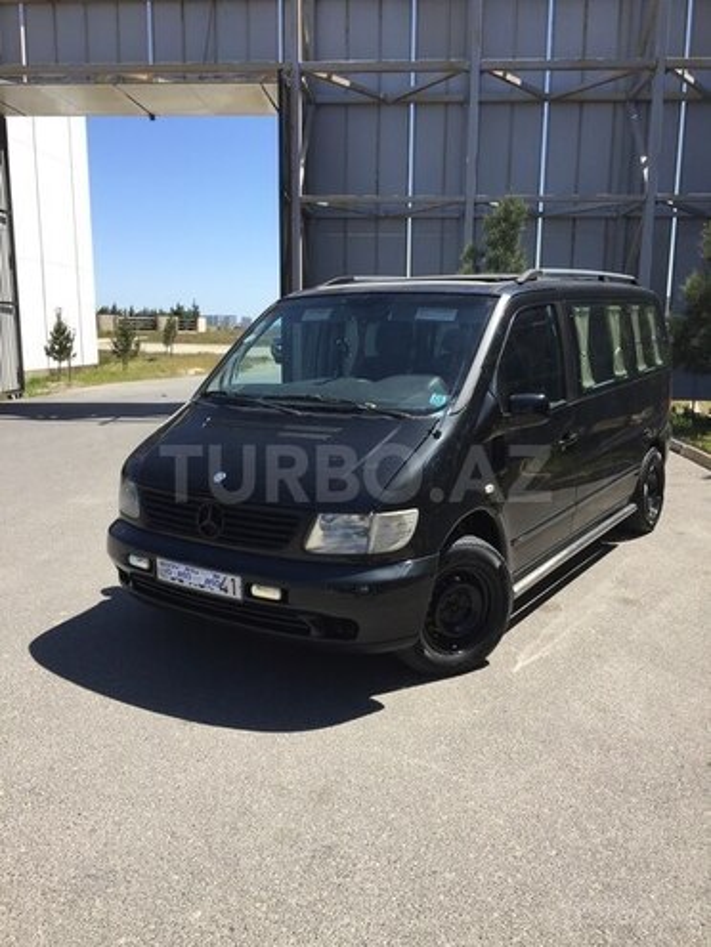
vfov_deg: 61.7
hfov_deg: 48.2
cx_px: 356
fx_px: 794
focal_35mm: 29
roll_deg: +0.4
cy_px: 474
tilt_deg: -9.0
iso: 32
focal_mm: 4.15
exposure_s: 1/1276
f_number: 2.2
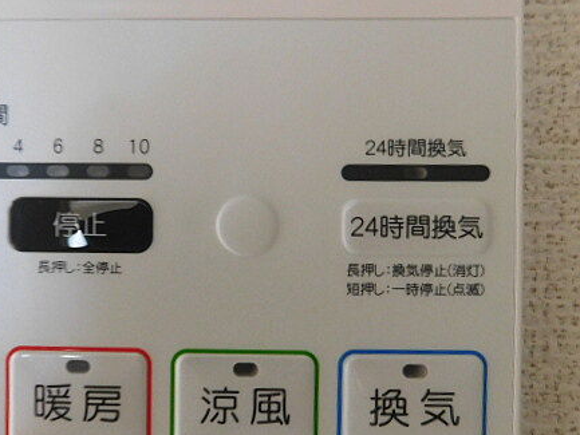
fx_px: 570
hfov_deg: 51.9
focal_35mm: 34
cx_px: 153
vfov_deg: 41.7
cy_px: 256
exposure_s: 1/10
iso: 400
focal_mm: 4
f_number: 3
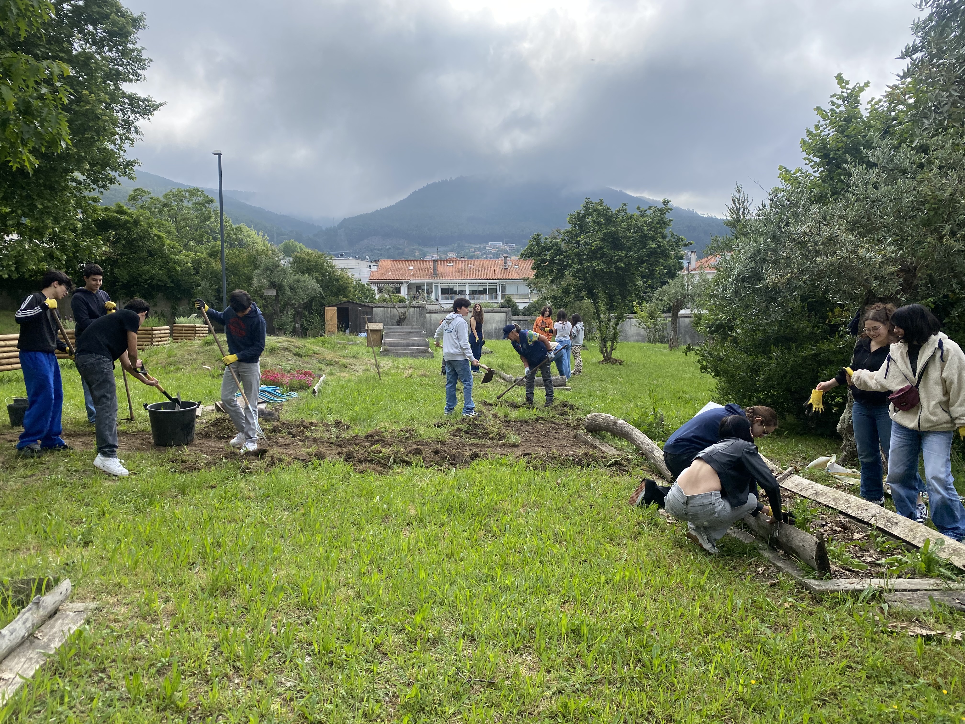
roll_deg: +0.0
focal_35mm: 26
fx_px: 725
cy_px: 362
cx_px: 482
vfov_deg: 53.1
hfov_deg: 67.3
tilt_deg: -3.6
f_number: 1.8
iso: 32
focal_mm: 4.25
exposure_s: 1/1585
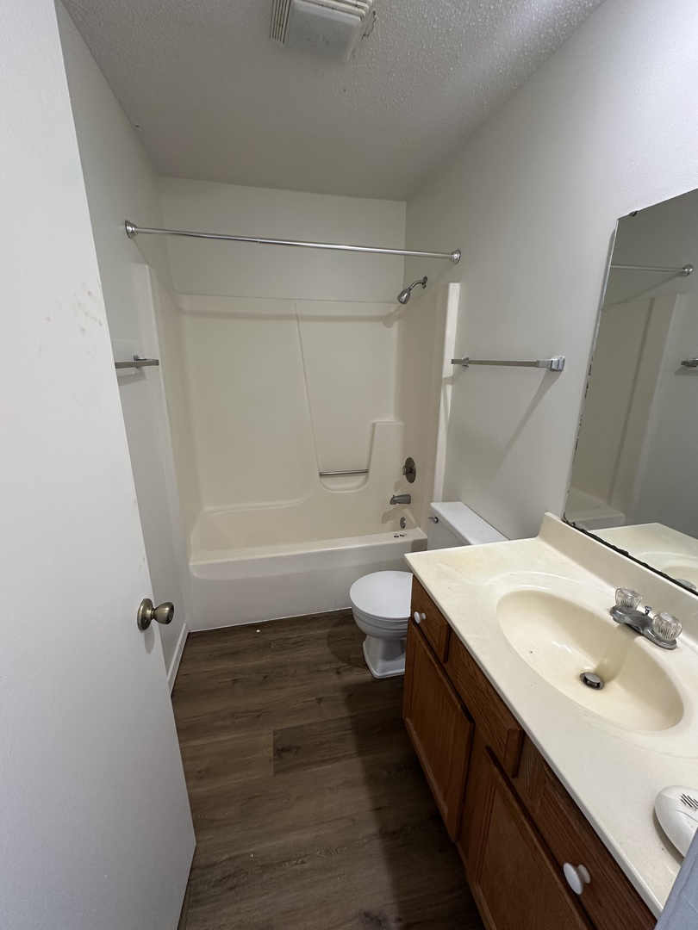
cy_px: 465
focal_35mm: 14
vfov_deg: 102.1
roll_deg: -1.1
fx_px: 376
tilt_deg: -15.4
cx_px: 349
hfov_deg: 85.7
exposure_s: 1/60
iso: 160
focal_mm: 2.22
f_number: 2.2
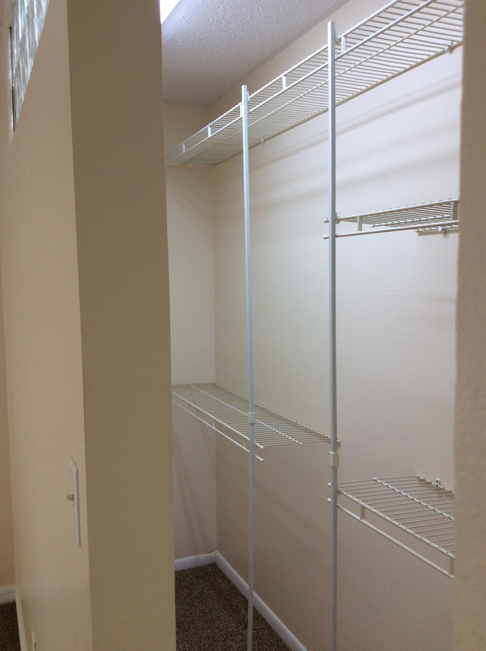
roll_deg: +0.4
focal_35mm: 32
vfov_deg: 56.9
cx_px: 243
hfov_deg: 44.0
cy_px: 326
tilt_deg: -4.1
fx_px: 601
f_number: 2.4
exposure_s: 1/24
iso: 40
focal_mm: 3.3
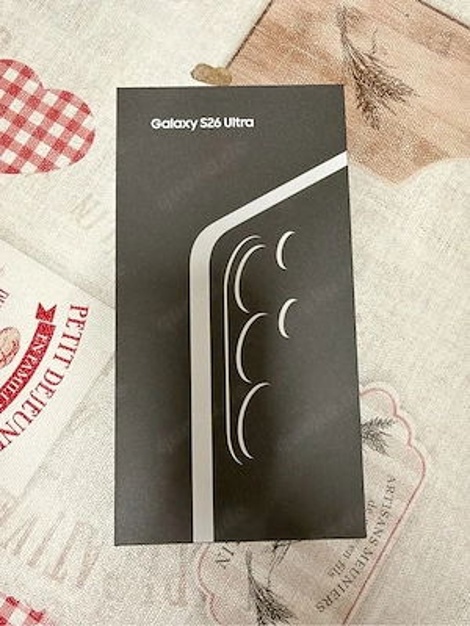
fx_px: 453
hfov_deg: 54.9
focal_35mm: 25
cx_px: 235
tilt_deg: -83.4
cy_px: 313
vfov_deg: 69.4
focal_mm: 2.22
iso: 400
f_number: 2.2
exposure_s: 1/50
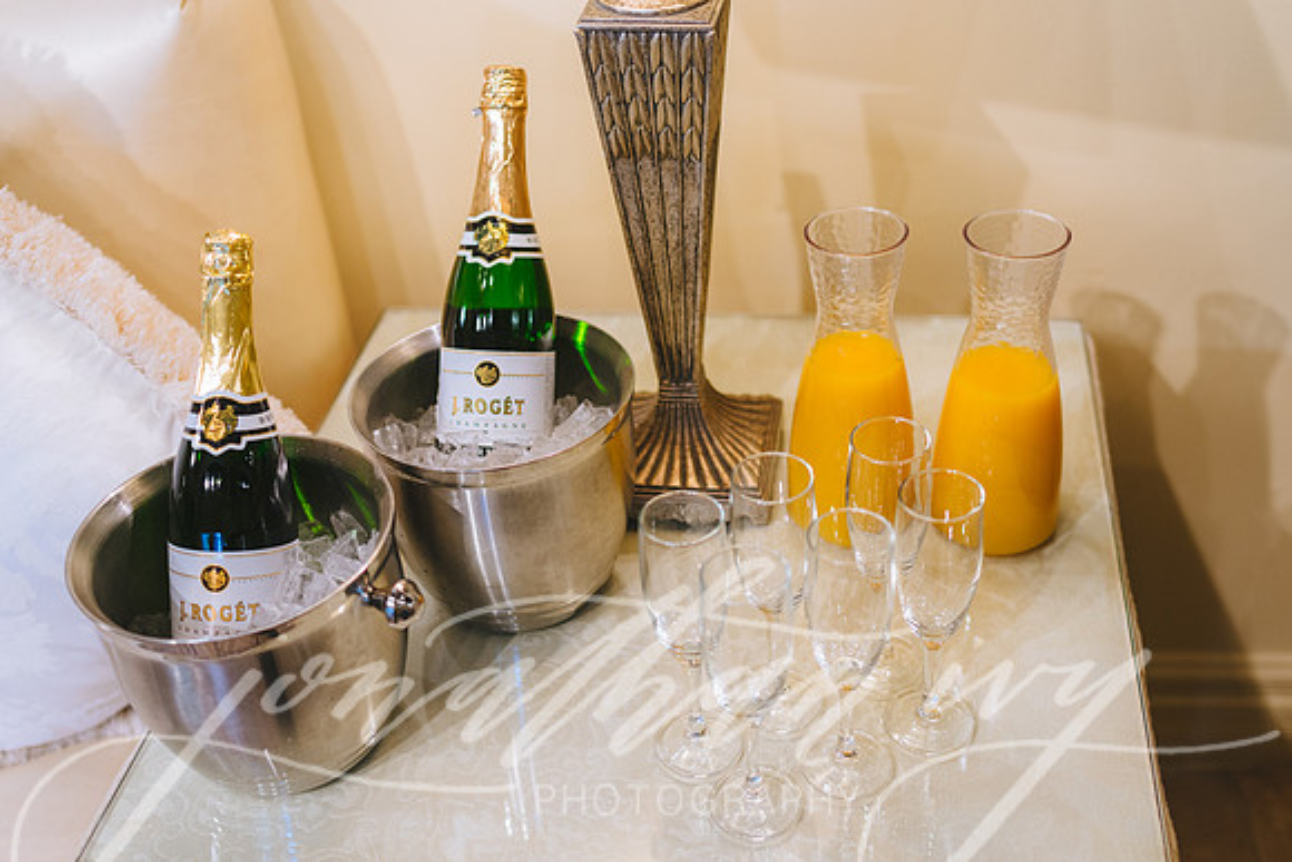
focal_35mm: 39
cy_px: 472
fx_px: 1416
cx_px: 687
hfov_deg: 49.0
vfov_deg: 33.8
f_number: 2.2
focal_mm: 35
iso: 640
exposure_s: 1/125
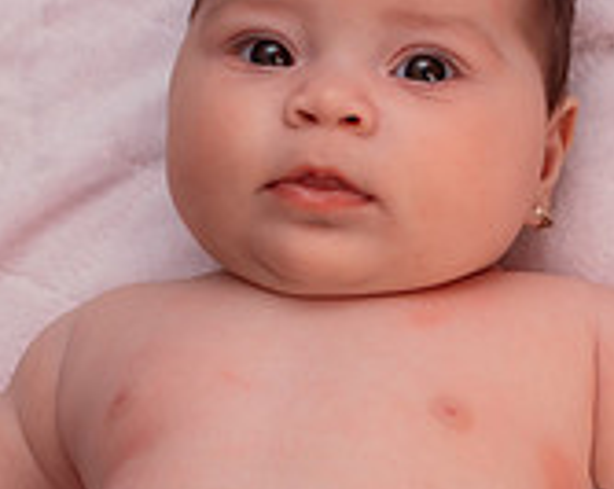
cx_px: 434
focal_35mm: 131
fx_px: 2376
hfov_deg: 14.7
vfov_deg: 11.7
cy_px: 362
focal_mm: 35
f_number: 4
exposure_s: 1/250
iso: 800
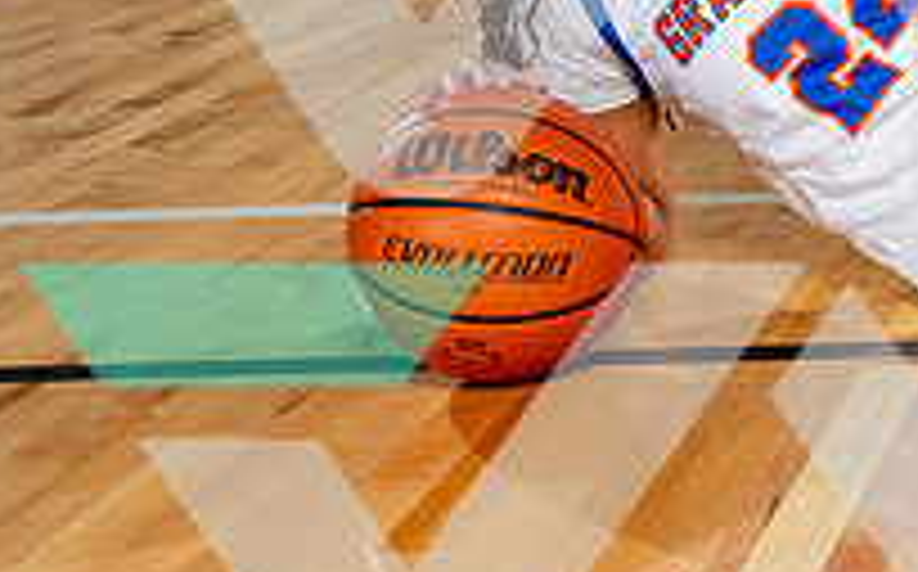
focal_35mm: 122
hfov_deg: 16.2
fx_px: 3049
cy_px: -43
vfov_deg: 10.6
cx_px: 1179
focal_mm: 42
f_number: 5.6
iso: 200
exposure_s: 1/250
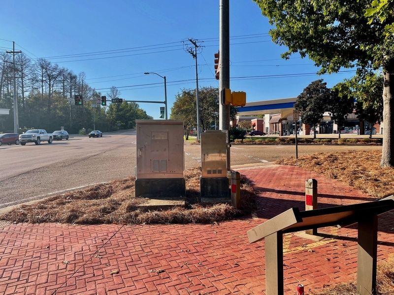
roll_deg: +1.8
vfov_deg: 53.1
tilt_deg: -2.3
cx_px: 197
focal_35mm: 26
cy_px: 148
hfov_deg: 67.3
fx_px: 296
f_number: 1.6
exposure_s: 1/2353
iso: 32
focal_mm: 4.2
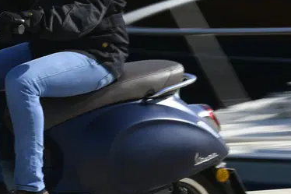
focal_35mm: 594
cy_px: 78
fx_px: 4799
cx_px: -47
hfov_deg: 3.5
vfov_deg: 2.3
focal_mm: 185
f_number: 11
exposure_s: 1/80
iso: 64
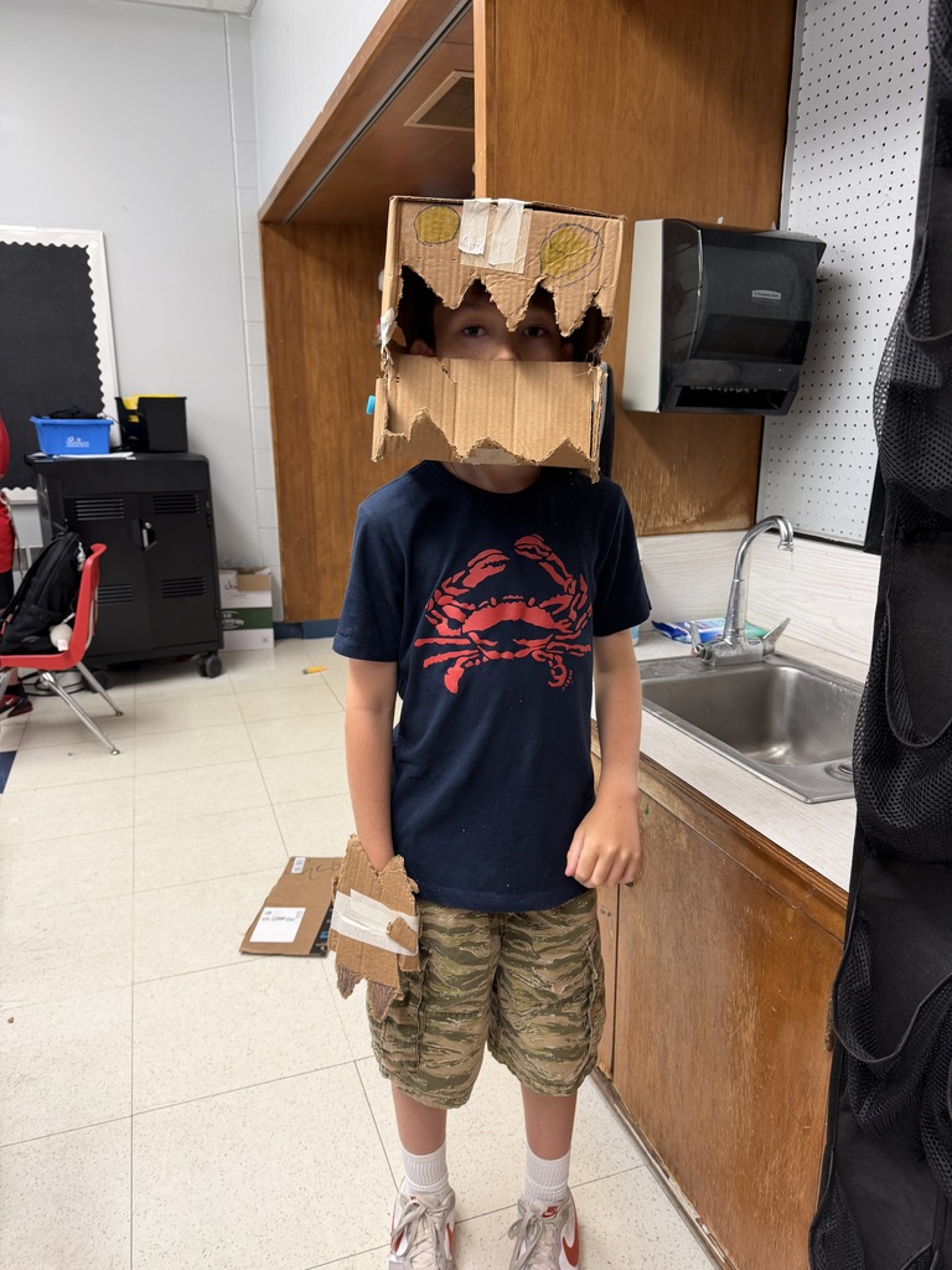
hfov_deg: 56.8
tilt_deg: -15.3
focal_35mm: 24
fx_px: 880
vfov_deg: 71.6
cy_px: 635
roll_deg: -0.4
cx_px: 476
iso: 125
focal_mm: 6.76
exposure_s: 1/60
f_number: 1.78
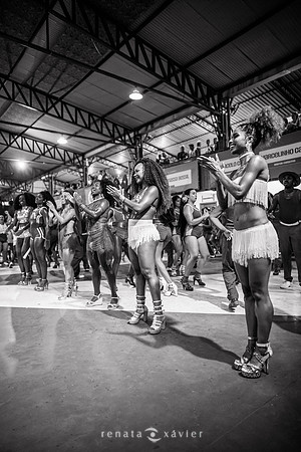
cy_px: 226
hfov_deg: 53.1
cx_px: 150
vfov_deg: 73.7
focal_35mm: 24
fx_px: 301
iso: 1600
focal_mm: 24
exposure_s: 1/320
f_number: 1.8
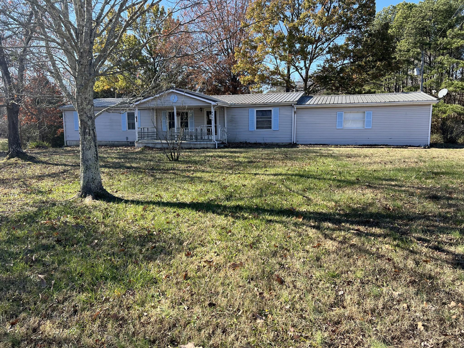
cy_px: 174
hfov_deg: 67.3
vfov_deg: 53.1
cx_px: 232
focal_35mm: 26
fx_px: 349
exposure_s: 1/1238
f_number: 1.5
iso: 50
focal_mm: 5.7
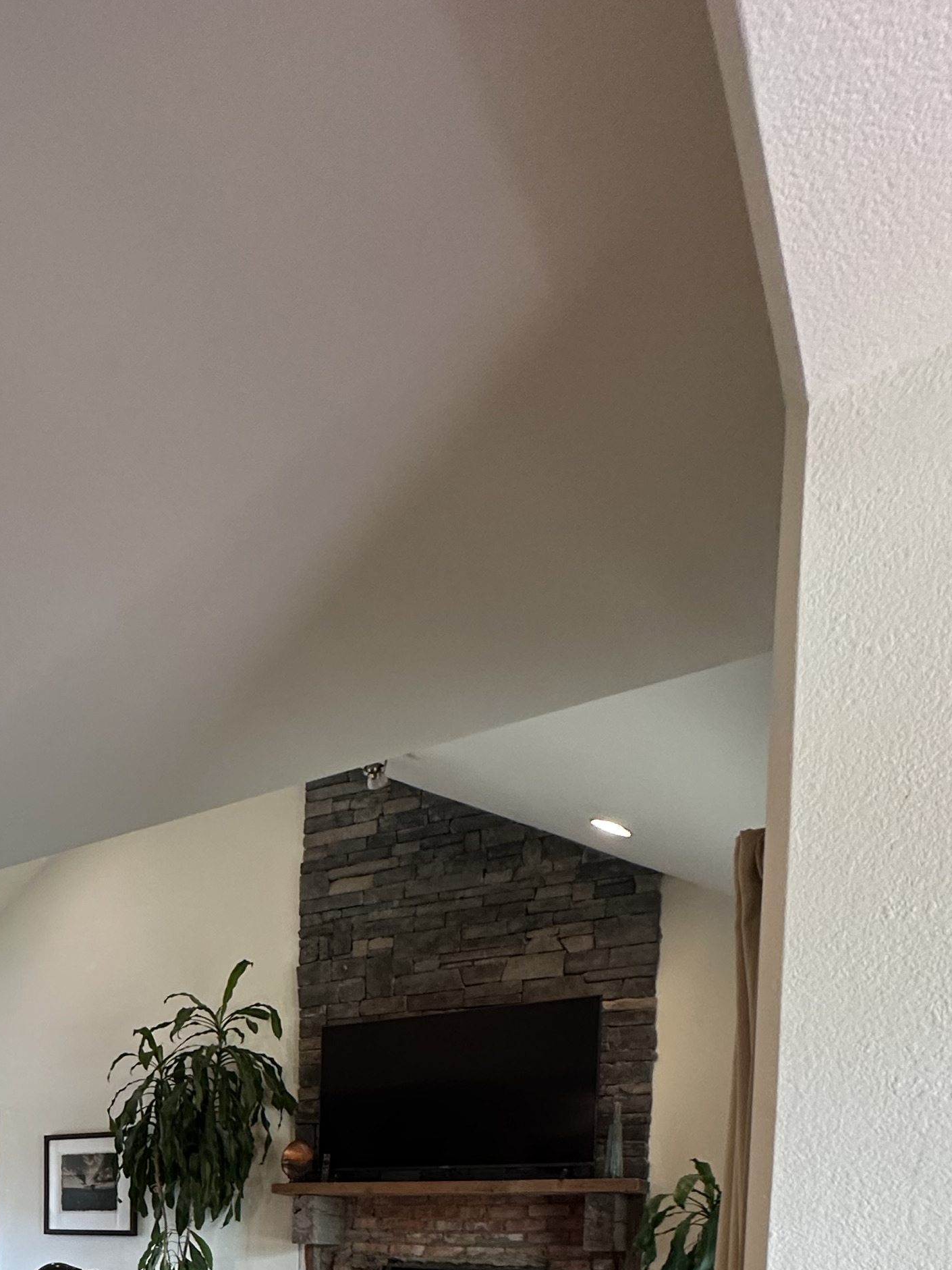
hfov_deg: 40.9
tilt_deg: -1.4
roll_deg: +0.0
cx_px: 1
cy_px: 1283
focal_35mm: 30
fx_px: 1100
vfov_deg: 48.7
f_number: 2.2
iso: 200
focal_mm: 2.22
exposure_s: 1/60
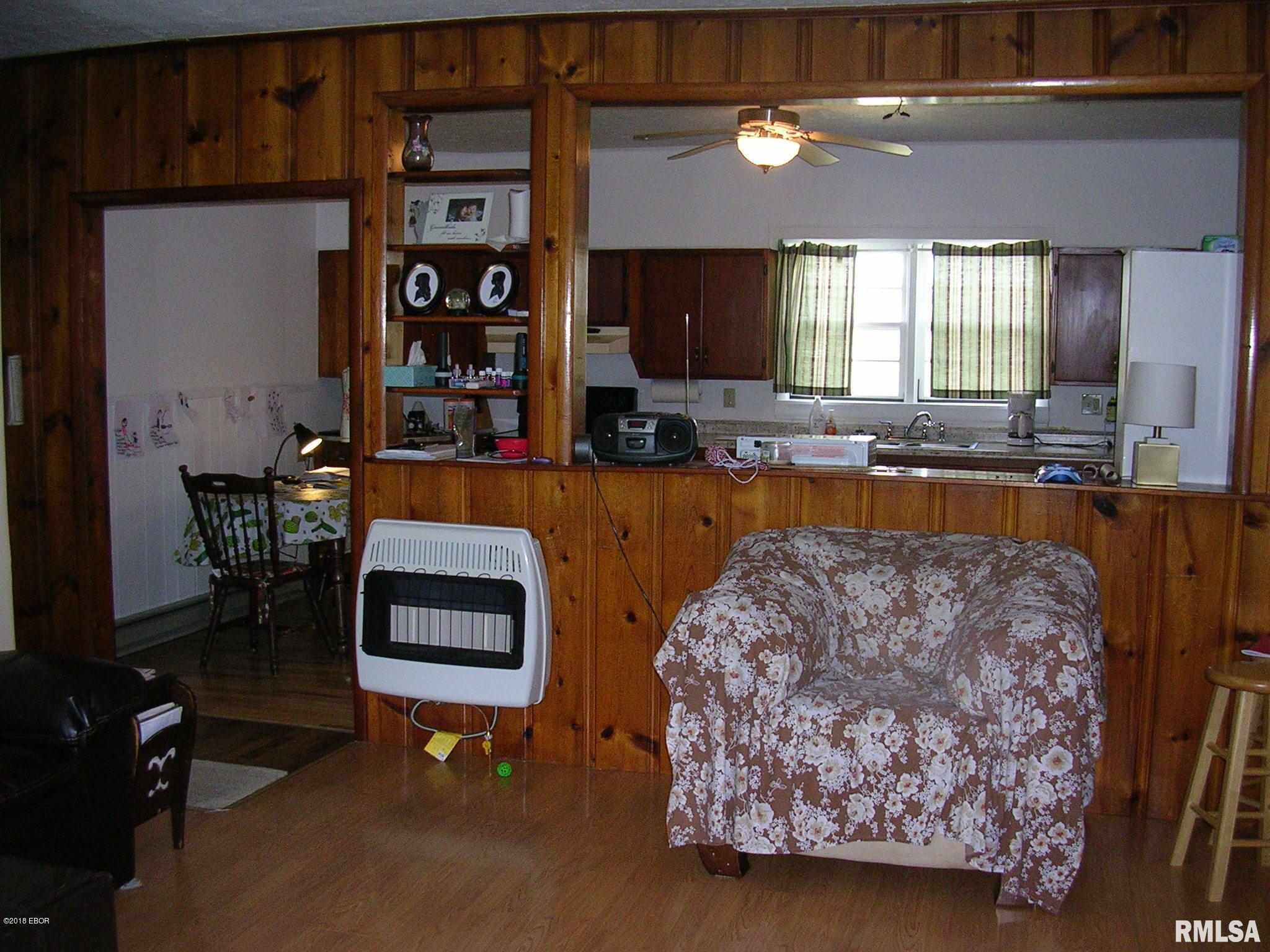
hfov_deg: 49.0
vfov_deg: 37.7
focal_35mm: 38
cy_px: 476
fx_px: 1394
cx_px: 635
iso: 133
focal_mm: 5.8
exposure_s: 1/60.1
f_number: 2.8
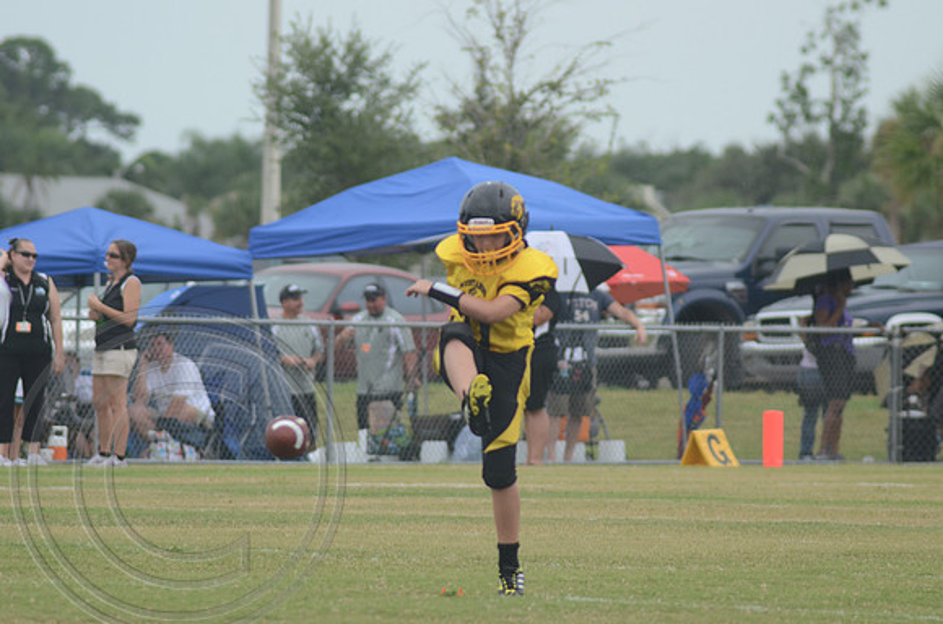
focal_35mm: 435
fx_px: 11370
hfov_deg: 4.7
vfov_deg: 3.1
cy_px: 312
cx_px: 472
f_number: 5.6
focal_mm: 290
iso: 400
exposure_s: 1/800
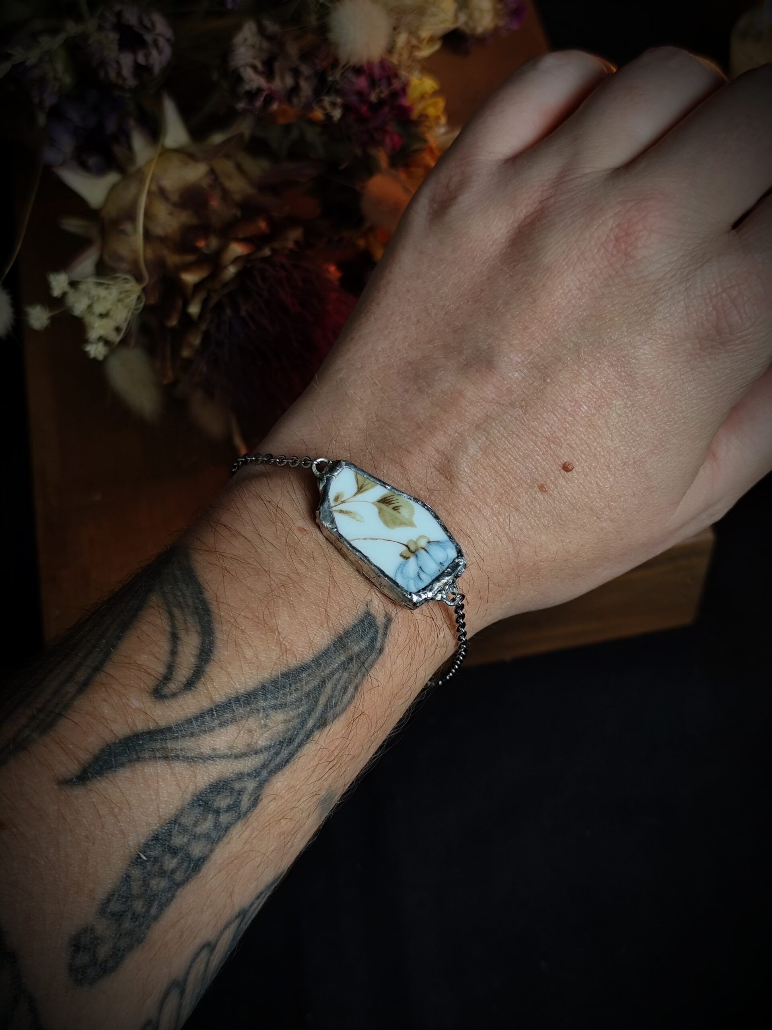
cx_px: 386
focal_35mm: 46
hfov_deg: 31.5
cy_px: 515
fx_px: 1368
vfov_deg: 41.2
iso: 200
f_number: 1.65
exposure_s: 1/50
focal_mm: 6.19
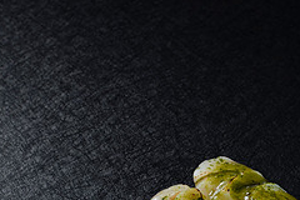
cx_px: 215
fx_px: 1008
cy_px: 228
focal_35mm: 121
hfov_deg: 16.9
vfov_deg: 11.2
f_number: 10
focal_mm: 50
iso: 200
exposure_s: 1/200
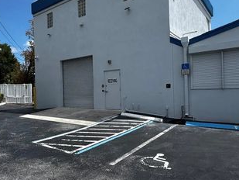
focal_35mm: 29
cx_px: 75
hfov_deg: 59.8
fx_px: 200
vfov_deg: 48.3
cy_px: 91
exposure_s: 1/2028
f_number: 2.2
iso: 50
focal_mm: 2.22
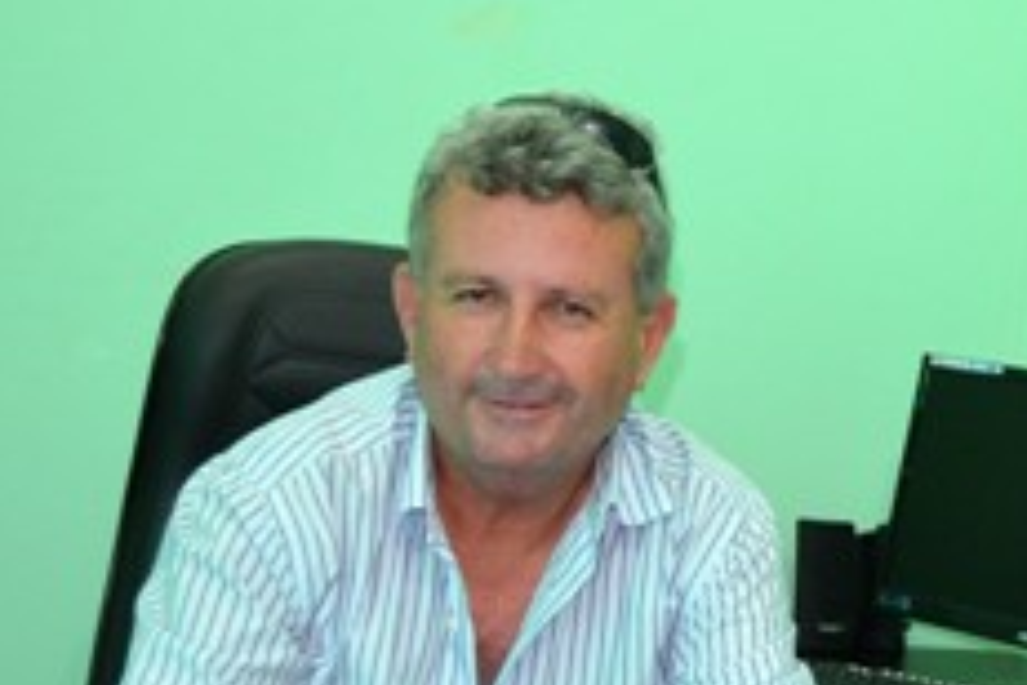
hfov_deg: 23.1
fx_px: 2368
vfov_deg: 16.4
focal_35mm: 83
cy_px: 507
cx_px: 1120
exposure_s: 1/60
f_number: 3.8
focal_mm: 20
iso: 1000
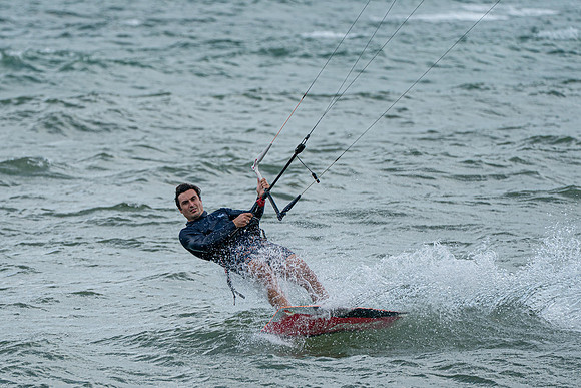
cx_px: 197
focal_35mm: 529
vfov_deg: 2.6
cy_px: 257
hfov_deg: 3.9
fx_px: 8539
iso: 800
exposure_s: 1/2000
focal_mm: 400
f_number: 8
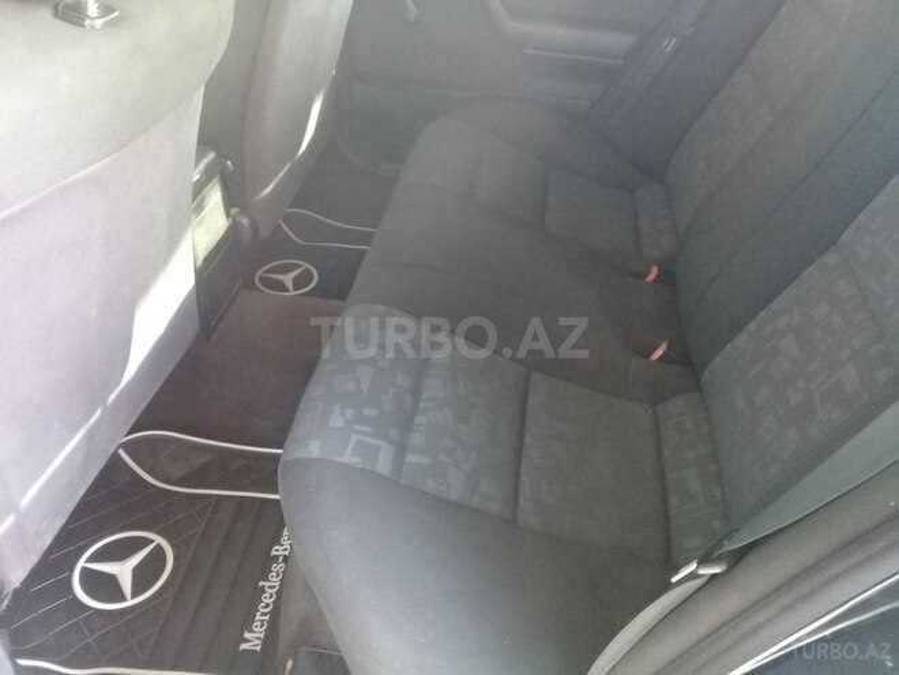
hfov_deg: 58.4
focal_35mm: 31
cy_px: 338
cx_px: 450
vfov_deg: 45.4
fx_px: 805
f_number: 2.2
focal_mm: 3.3
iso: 250
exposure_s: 1/15
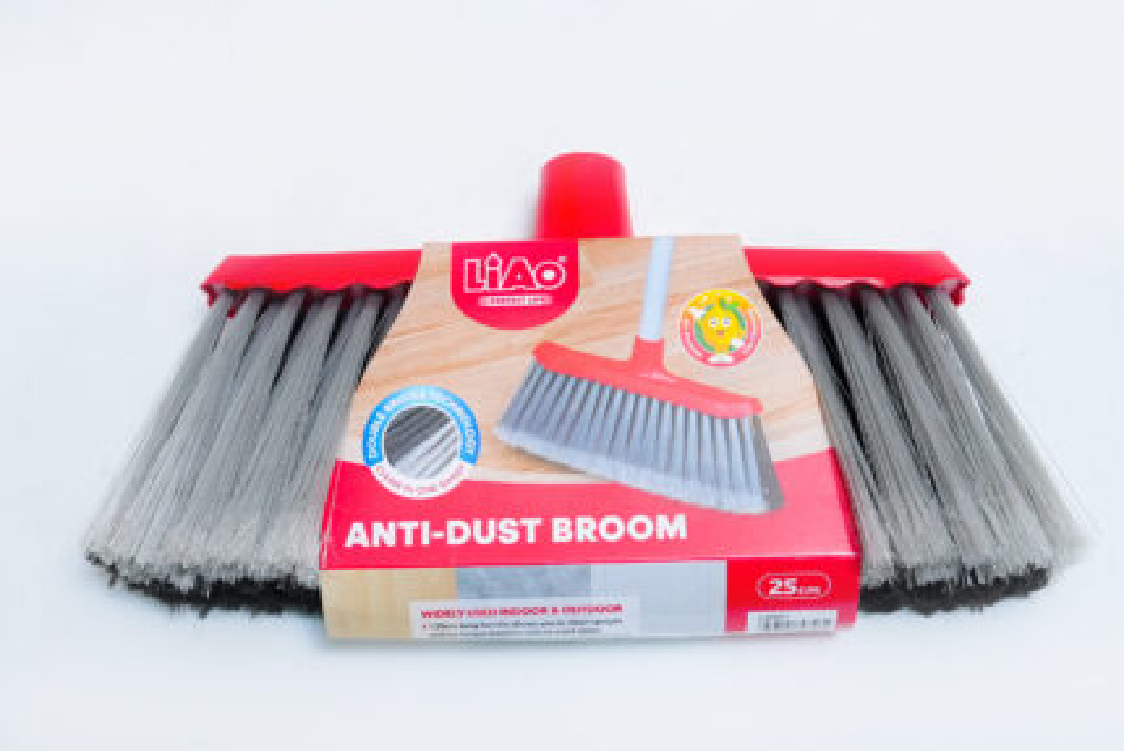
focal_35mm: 52
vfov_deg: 26.0
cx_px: 562
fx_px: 1624
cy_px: 376
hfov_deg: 38.2
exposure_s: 1/125
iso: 3200
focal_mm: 35
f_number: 11
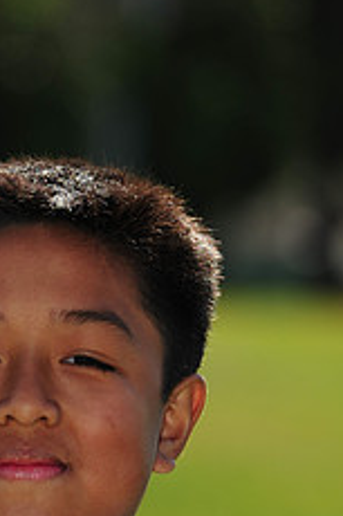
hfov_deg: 2.7
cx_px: -54
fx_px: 7213
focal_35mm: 504
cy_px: 583
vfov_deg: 4.1
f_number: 4.5
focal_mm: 200
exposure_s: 1/1000
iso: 200
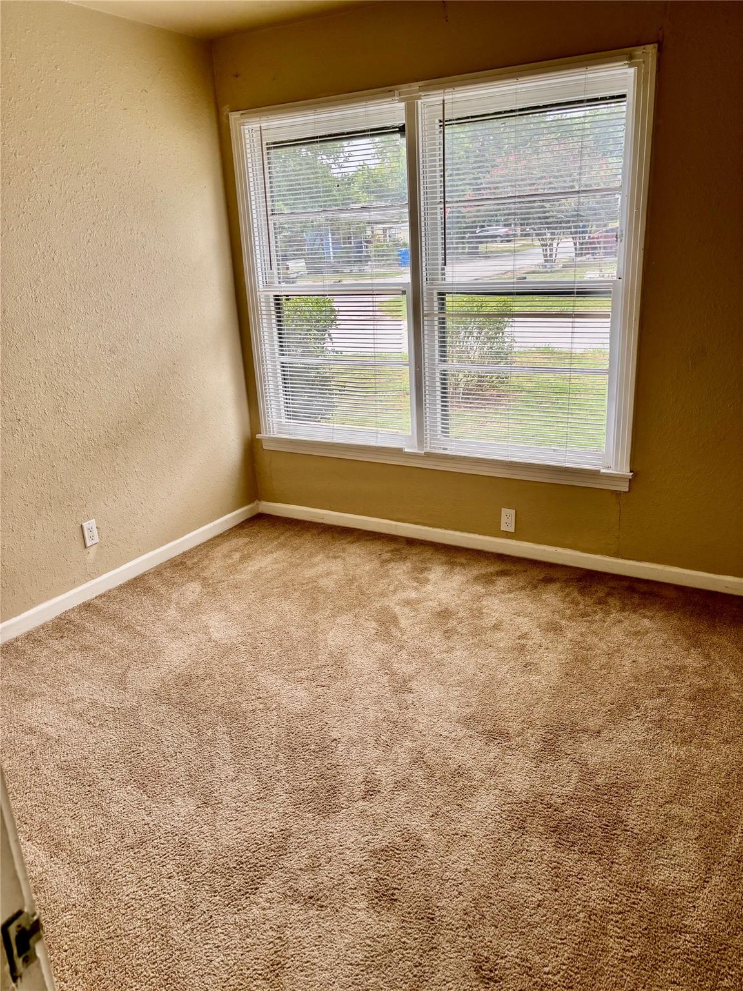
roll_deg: +0.1
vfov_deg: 67.3
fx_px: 744
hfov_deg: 53.1
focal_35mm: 26
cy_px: 496
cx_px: 372
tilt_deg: -21.2
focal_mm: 5.96
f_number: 1.6
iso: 40
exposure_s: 1/230
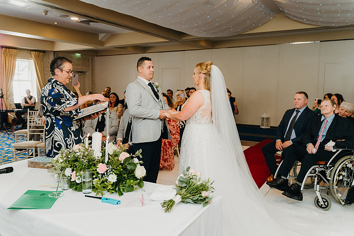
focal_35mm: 29
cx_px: 177
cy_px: 118
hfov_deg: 63.7
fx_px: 285
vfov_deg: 45.0
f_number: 2.8
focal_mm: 28
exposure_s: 1/160
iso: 800
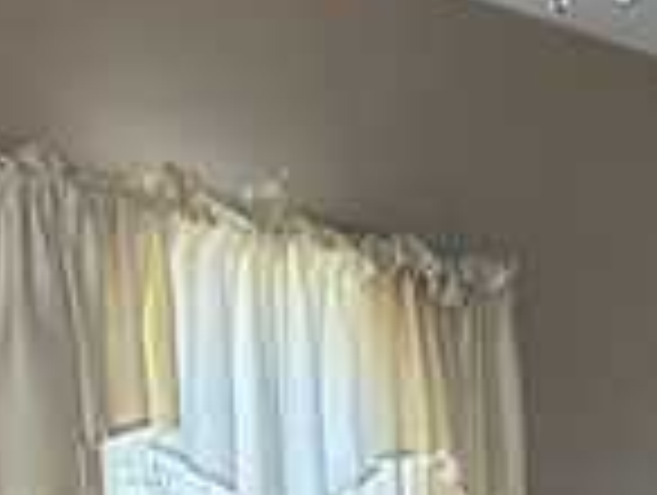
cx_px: 1188
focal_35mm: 182
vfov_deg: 7.7
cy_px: 1098
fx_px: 3460
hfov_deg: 10.2
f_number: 1.5
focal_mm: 5.7
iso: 125
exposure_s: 1/120
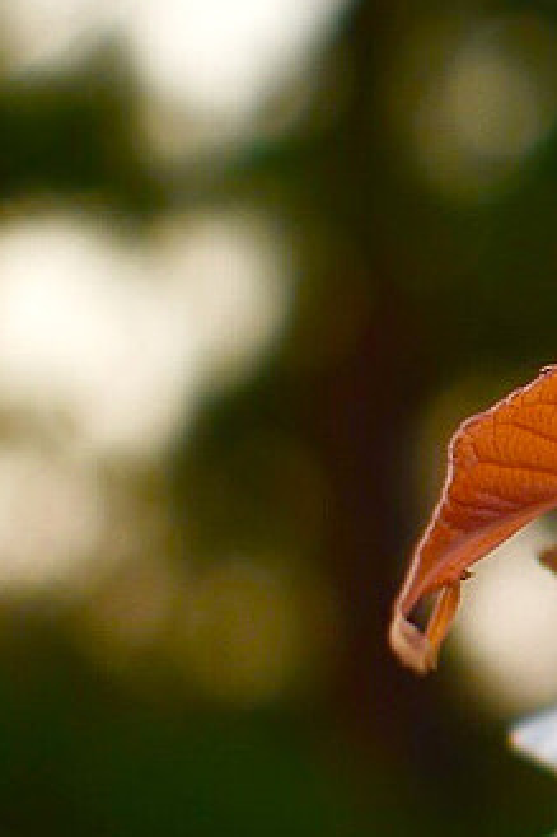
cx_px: 1496
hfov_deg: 7.2
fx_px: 4065
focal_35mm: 175
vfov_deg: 11.7
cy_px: 552
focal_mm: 24
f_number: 3.8
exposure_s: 1/100
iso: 100
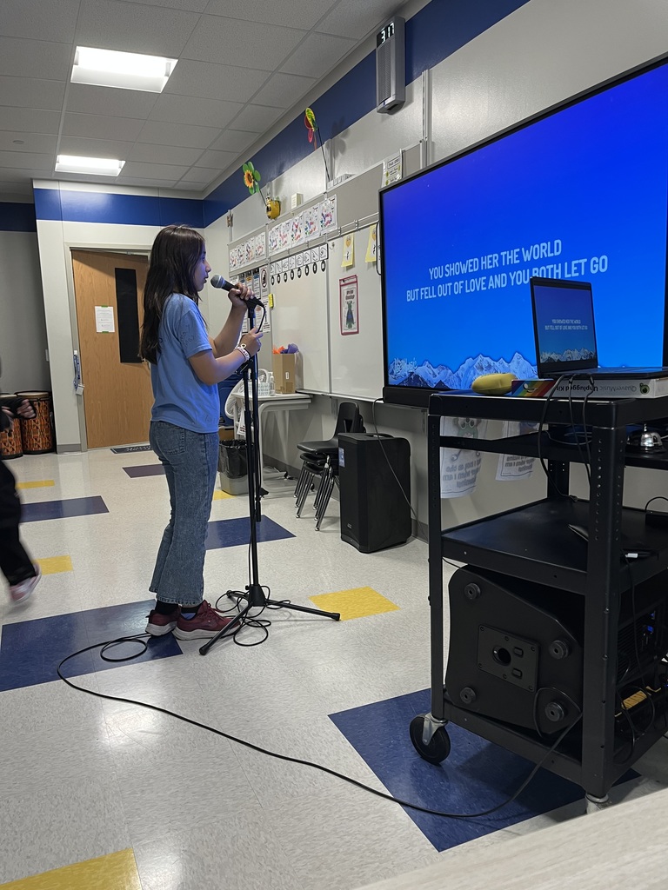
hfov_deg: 53.1
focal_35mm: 26
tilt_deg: -8.4
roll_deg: +1.5
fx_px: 669
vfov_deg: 67.3
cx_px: 334
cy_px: 445
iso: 100
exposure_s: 1/60
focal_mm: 5.1
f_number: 1.6
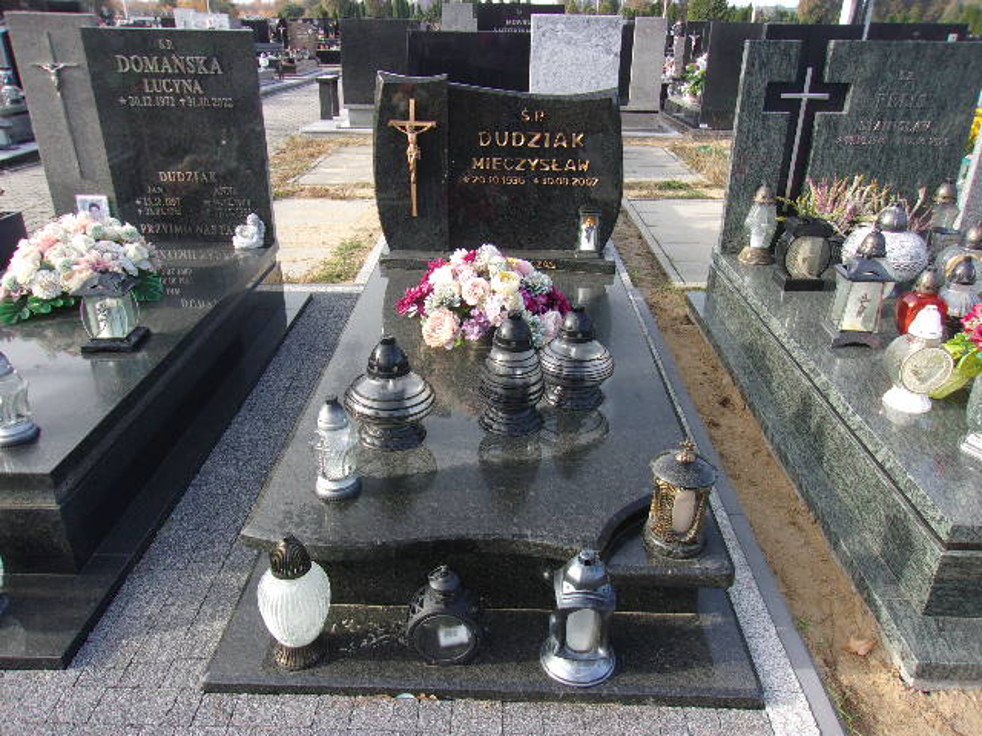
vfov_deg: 51.4
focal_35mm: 27
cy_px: 368
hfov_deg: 65.3
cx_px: 491
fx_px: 766
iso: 80
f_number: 3
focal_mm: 4.9
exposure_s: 1/280
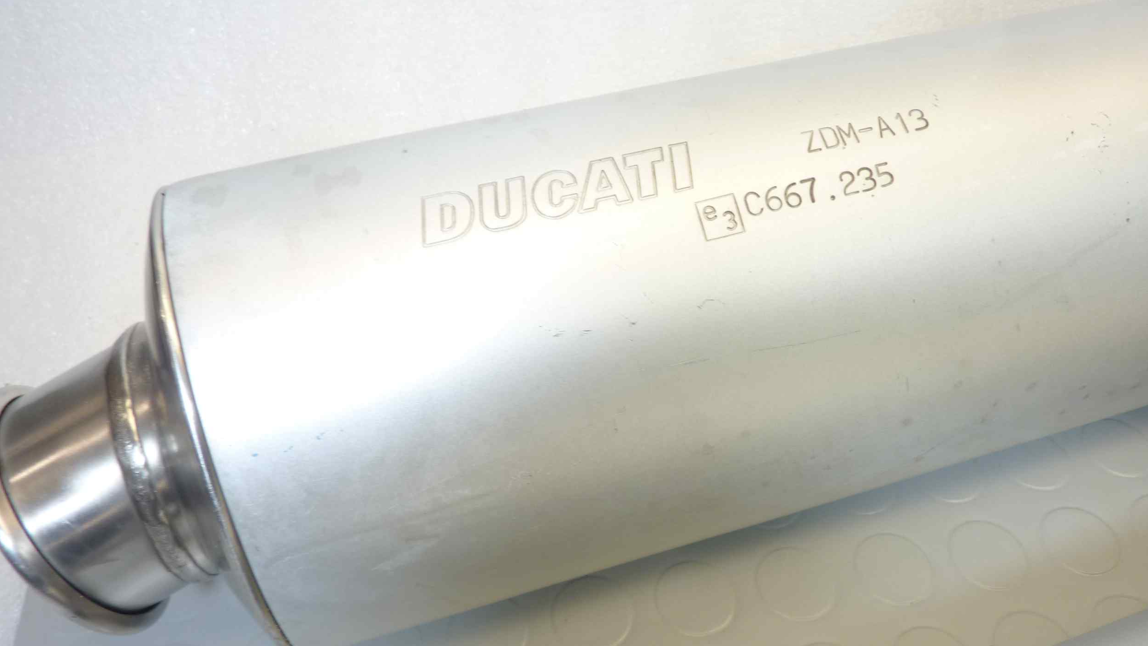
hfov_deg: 67.9
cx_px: 574
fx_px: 852
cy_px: 367
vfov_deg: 41.4
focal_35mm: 28
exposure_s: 1/25
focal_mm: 4.1
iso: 80
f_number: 3.3
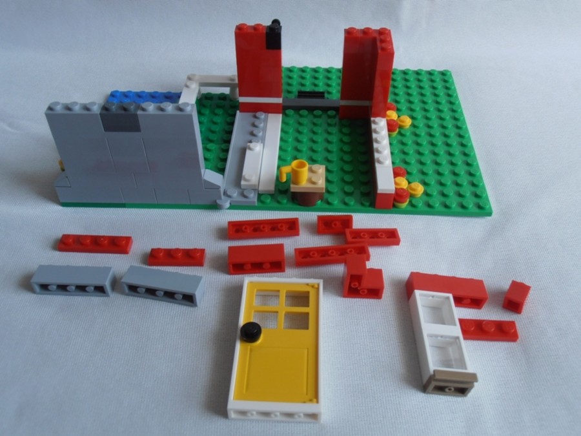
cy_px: 218
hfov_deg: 50.1
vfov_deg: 38.7
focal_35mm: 37
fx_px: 621
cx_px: 290
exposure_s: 1/60
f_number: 3.9
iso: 80
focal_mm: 6.61
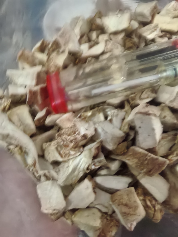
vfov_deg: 65.3
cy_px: 118
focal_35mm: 27
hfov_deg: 51.3
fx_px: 185
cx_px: 89
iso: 500
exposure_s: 1/25
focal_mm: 1.68
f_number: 2.2
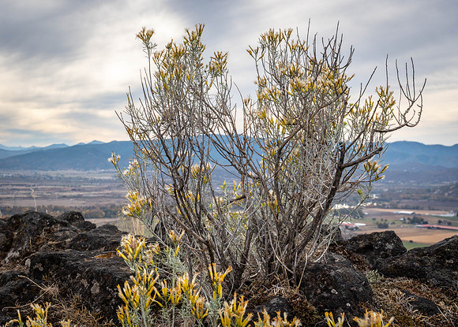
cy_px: 128
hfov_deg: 37.9
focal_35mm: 51
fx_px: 661
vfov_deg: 27.8
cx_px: 158
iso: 100
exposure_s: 1/320
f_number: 14
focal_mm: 39.7
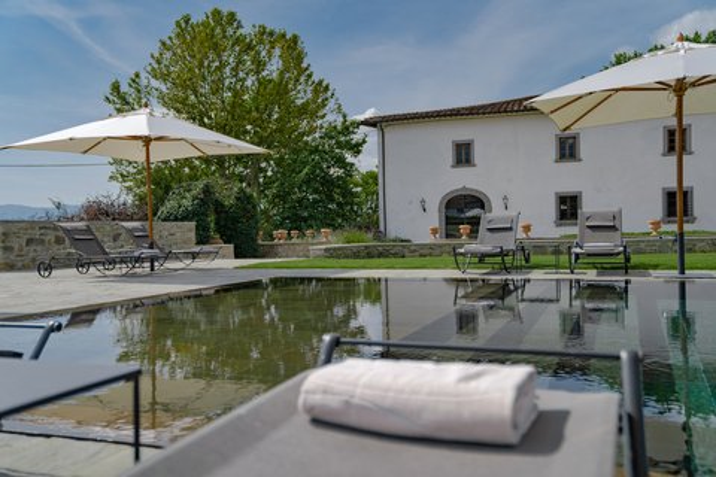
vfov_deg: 41.1
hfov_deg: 58.7
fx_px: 636
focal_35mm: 32
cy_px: 238
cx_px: 358
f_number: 2.8
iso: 200
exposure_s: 1/5000
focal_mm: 32
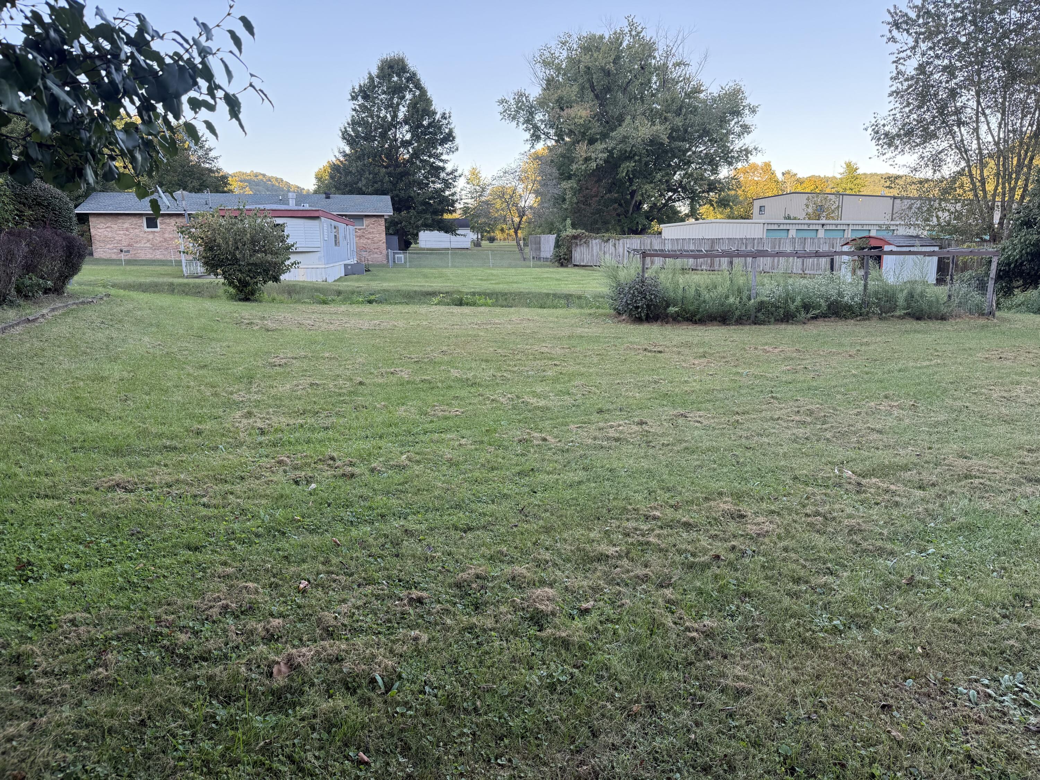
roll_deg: +0.5
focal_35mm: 24
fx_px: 721
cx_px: 520
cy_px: 390
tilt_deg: -10.9
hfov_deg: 71.6
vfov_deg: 56.8
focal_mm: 6.76
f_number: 1.78
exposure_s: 1/241
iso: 100
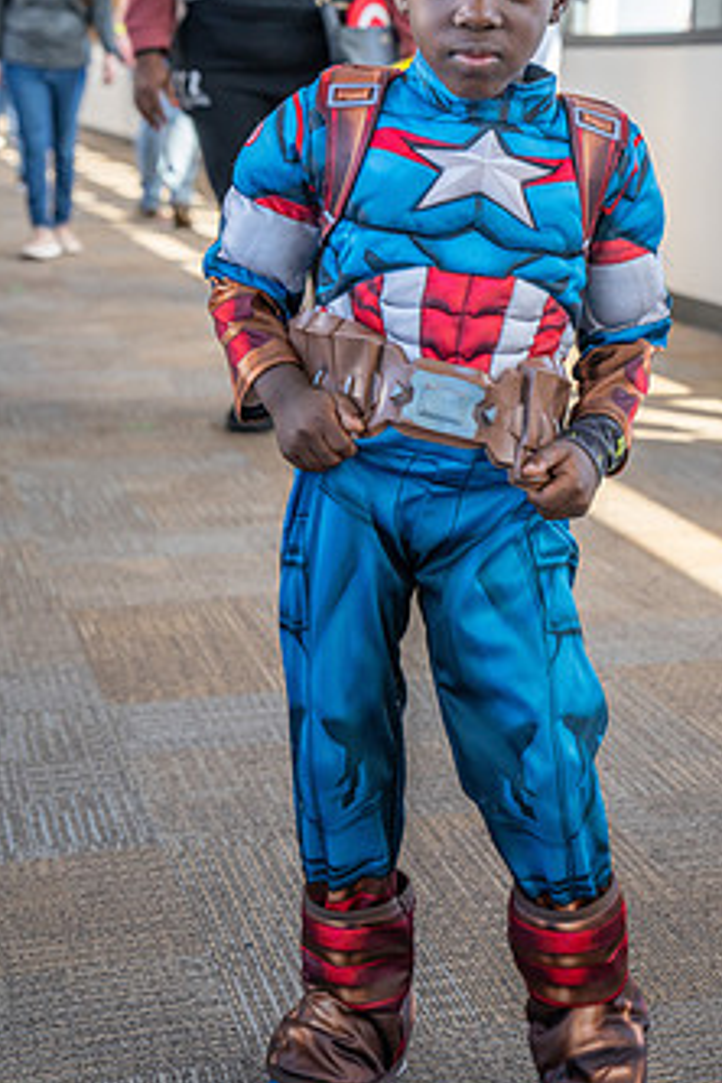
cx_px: 485
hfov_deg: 19.7
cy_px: 374
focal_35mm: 69
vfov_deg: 29.1
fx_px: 2076
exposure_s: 1/200
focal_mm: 51
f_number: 4.5
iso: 640
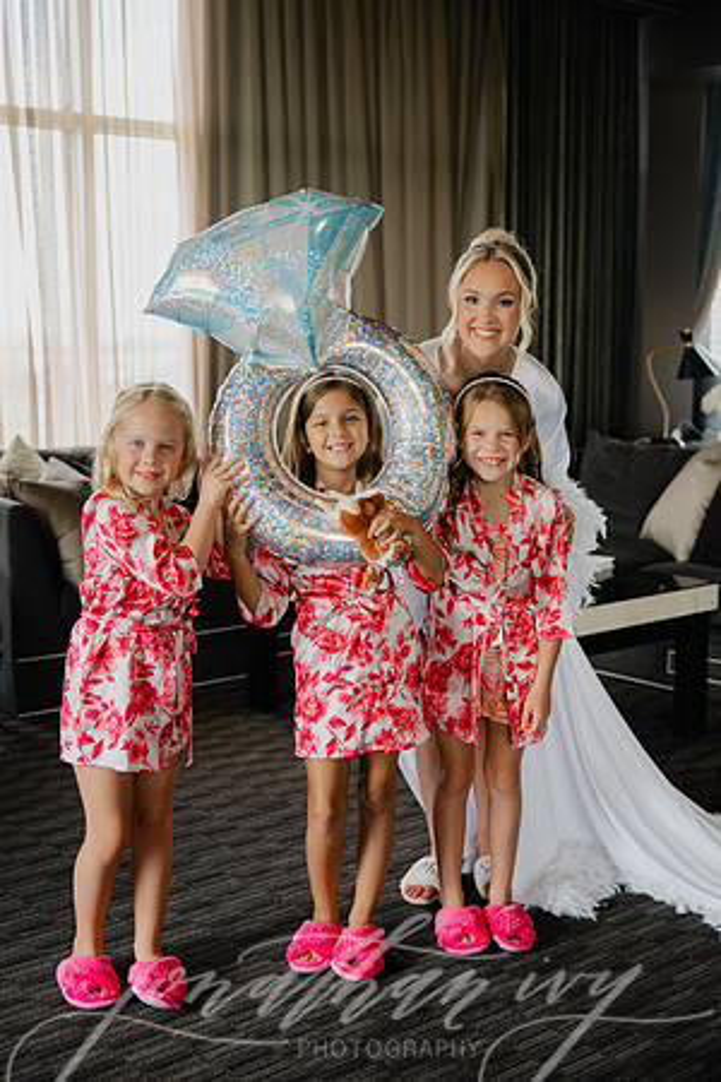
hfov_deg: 28.1
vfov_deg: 41.1
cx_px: 360
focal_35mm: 48
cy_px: 541
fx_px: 1442
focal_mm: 48
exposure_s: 1/320
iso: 560
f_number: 2.8
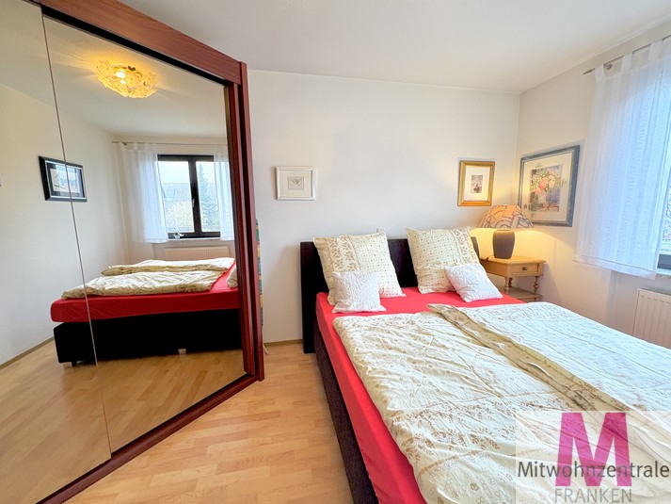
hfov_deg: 102.1
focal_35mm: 14
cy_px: 252
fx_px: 271
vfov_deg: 85.7
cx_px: 336
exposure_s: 1/50
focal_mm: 2.22
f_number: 2.2
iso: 320
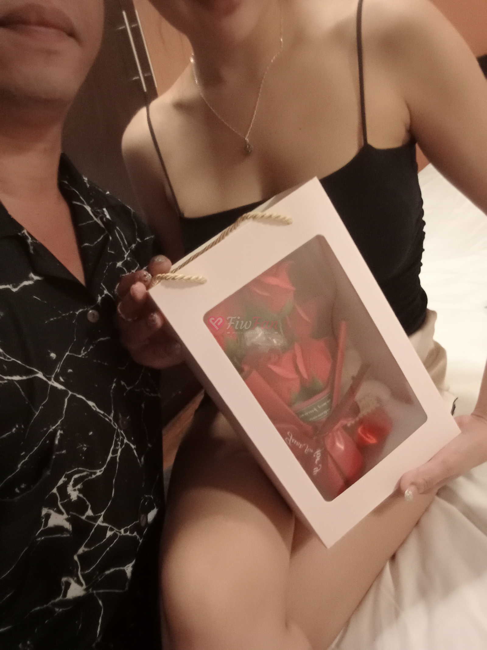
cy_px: 325
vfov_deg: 65.3
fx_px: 506
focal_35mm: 27
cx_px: 244
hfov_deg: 51.4
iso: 1213
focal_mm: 2.25
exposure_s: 1/9.09
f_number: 2.2
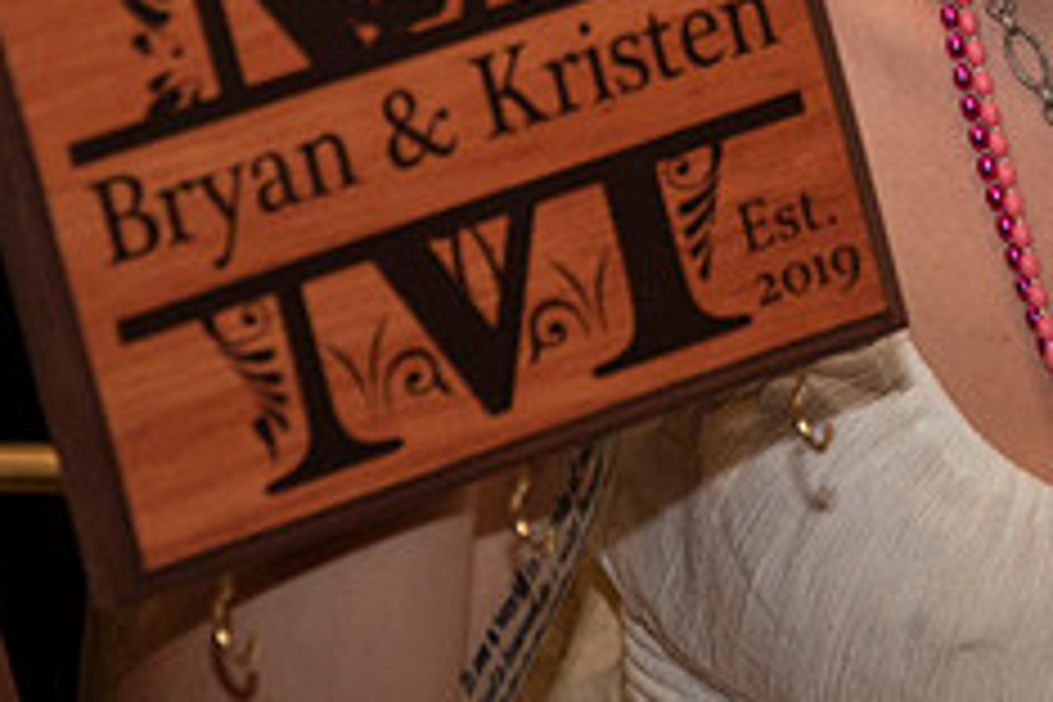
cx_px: 1026
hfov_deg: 6.9
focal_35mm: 297
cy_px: -155
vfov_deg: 4.6
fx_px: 8687
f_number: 4
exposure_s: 1/200
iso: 640
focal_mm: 120
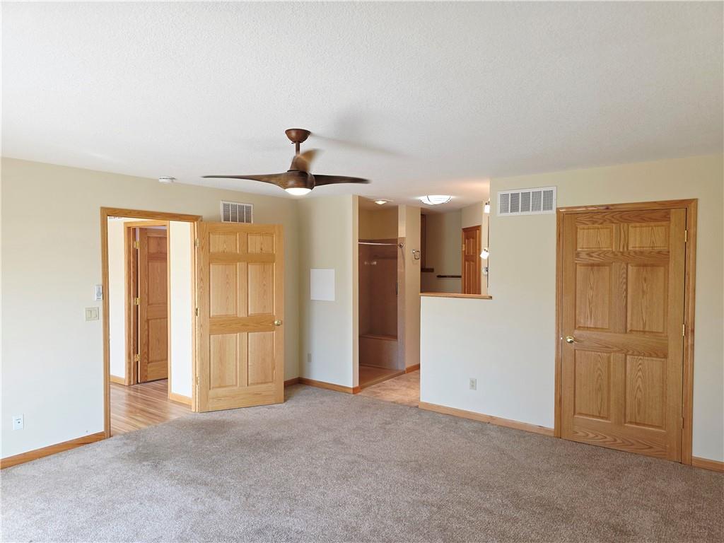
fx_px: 481
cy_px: 272
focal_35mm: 23
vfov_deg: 58.9
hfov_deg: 73.9
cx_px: 362
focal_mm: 6.3
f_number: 1.7
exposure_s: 1/60.2
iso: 25
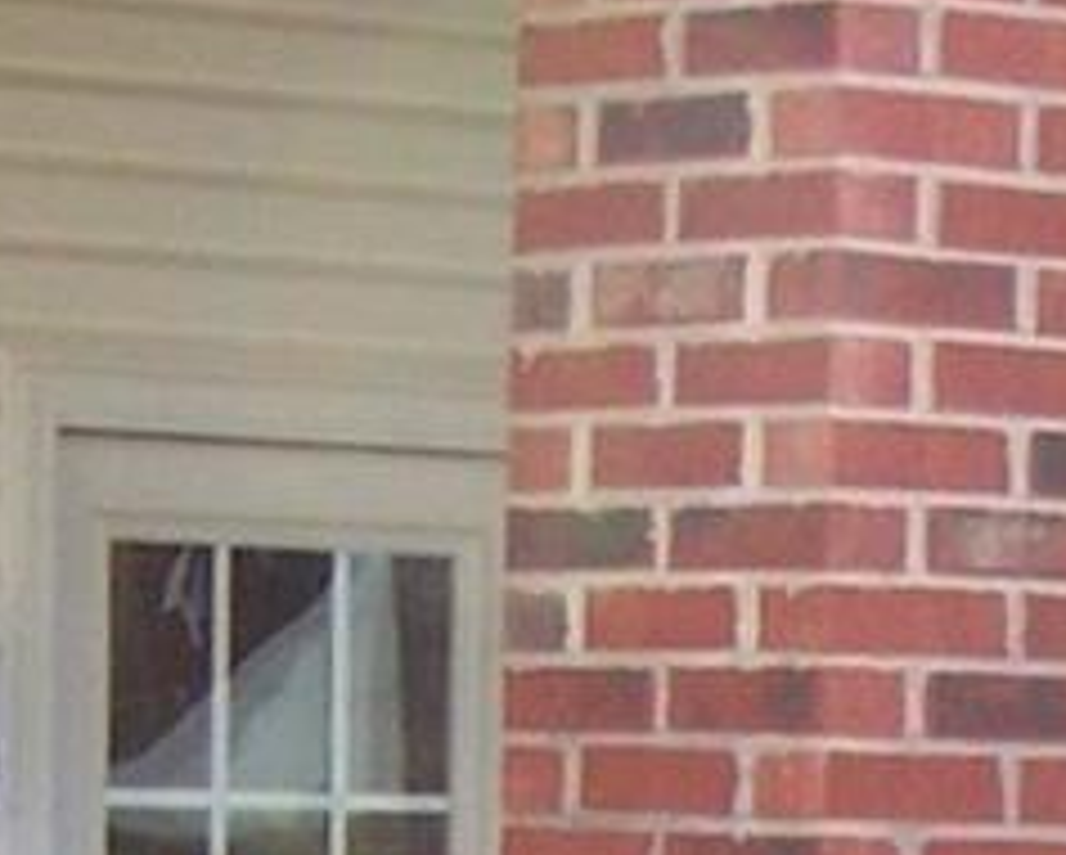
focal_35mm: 250
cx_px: 1183
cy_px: 1746
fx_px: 7894
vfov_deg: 6.0
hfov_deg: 7.7
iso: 80
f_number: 2.8
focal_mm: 6.3
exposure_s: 1/125
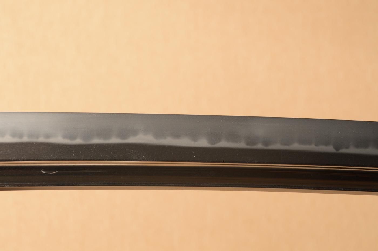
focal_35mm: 105
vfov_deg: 13.0
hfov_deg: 19.5
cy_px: 126
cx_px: 189
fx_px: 1102
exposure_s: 1/1.6
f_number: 11
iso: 400
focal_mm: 70
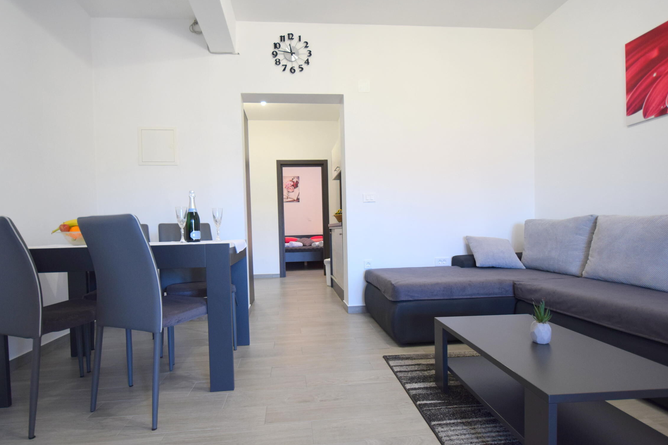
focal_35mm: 16
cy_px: 231
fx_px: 297
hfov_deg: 96.7
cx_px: 317
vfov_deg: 73.7
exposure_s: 1/60
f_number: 3.5
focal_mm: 10
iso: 800
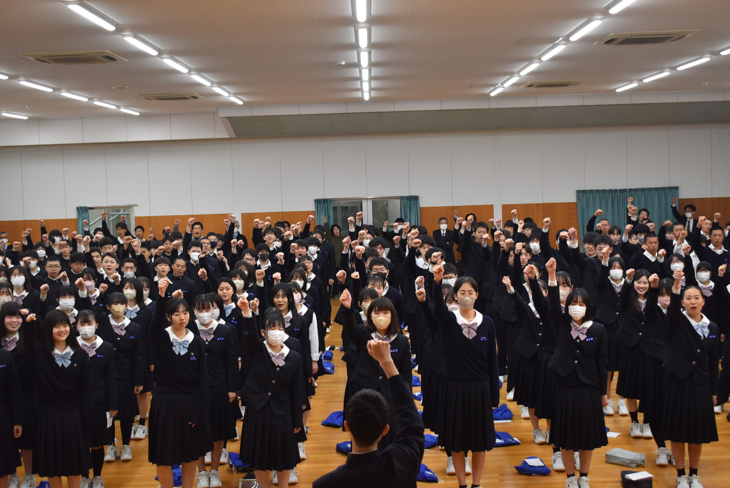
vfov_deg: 28.1
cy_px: 244
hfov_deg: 41.1
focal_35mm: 48
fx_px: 974
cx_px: 365
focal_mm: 32
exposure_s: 1/60
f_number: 4.5
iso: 720
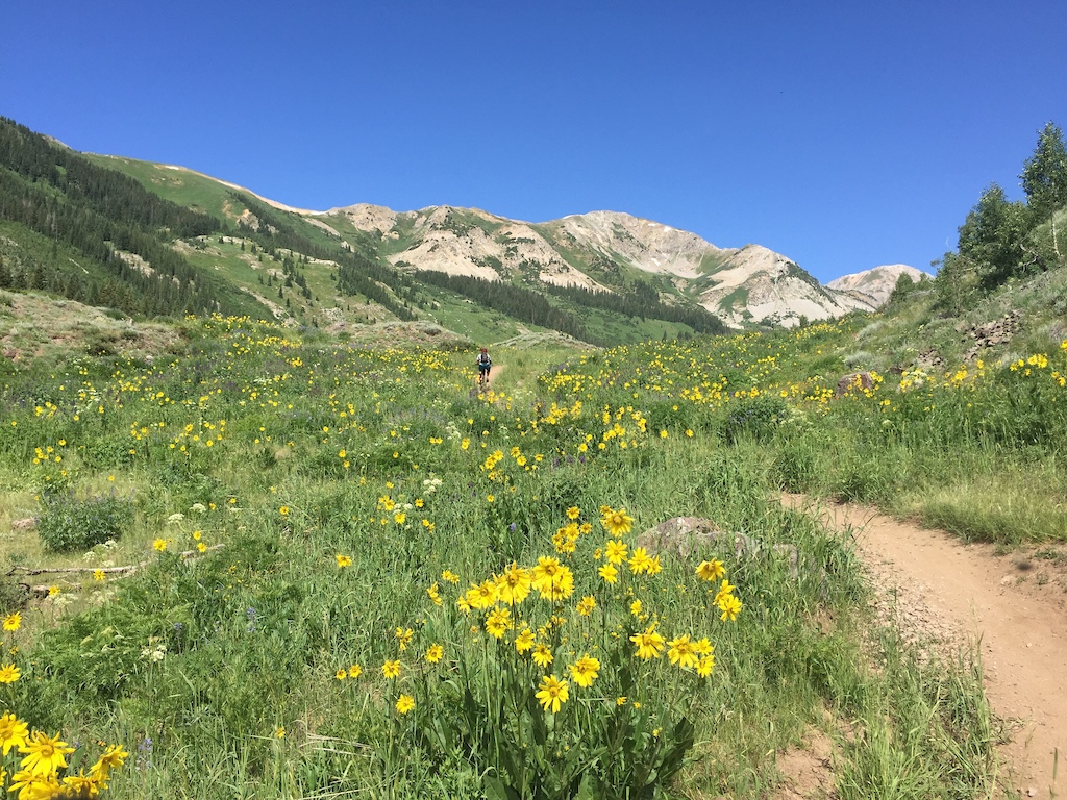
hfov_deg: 61.7
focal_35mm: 29
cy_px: 400
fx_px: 894
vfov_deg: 48.2
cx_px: 534
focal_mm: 4.15
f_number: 2.2
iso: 32
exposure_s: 1/1319
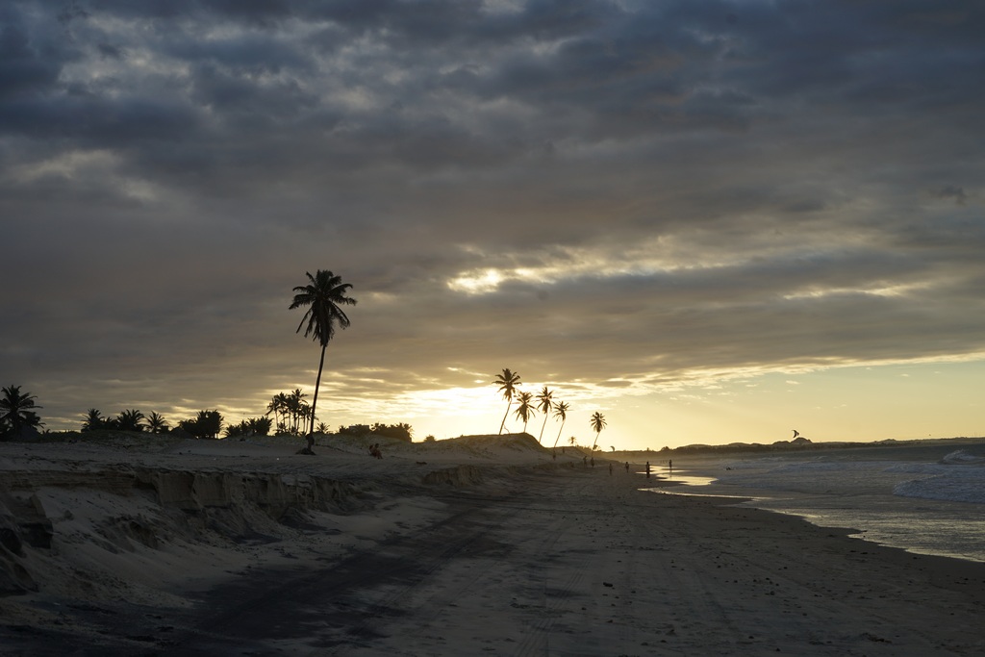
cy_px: 328
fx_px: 1368
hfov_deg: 39.6
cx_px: 492
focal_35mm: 50
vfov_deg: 27.0
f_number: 7.1
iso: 100
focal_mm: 50
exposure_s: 1/200
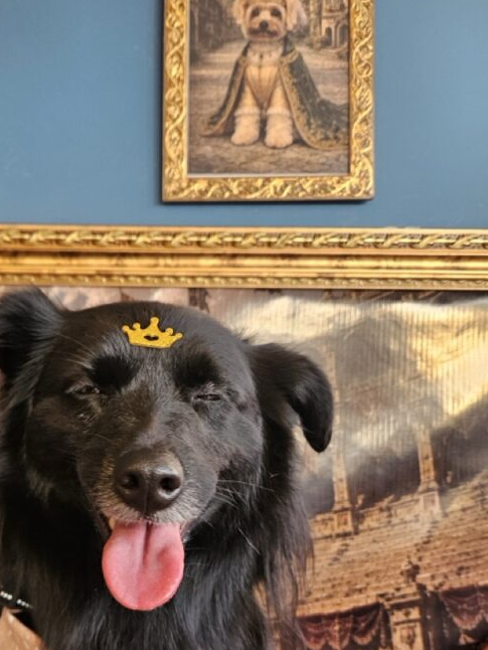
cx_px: 132
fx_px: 676
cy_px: 423
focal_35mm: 36
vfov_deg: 50.6
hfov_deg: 38.8
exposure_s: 1/120
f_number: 1.8
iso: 200
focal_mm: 5.4
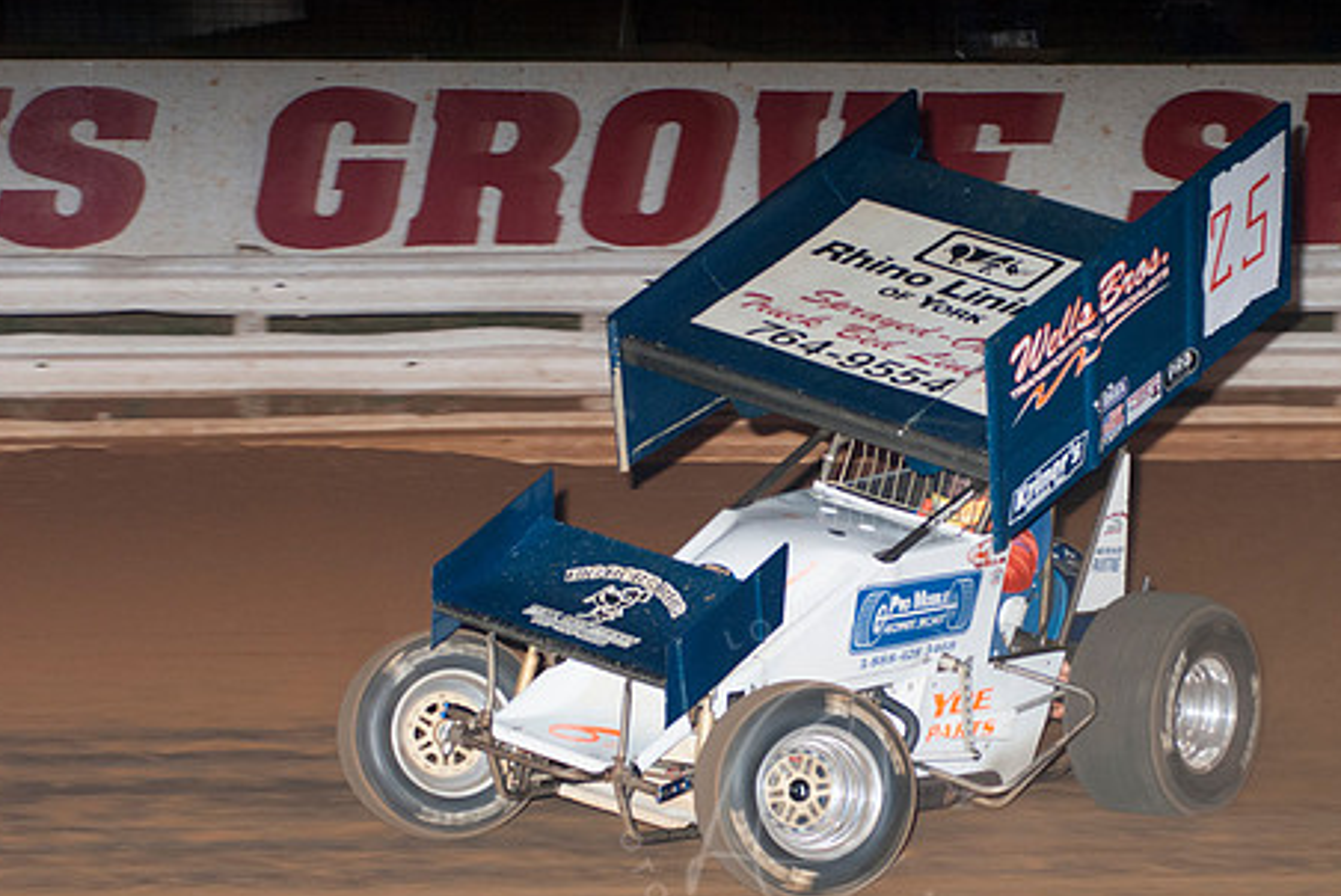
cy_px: 519
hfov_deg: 13.3
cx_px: 792
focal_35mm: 154
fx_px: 5740
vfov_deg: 8.9
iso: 400
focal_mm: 80
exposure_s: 1/400
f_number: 4
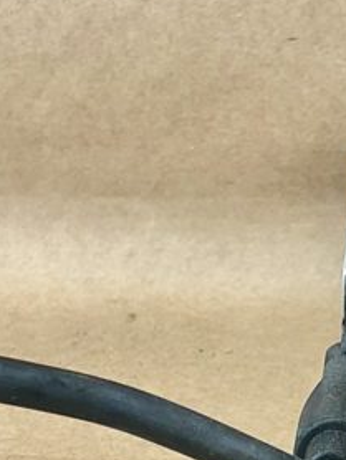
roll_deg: -0.3
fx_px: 1371
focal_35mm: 103
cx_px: 313
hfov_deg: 14.2
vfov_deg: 18.9
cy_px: 374
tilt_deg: -23.1
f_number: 1.8
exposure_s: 1/72
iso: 40
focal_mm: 4
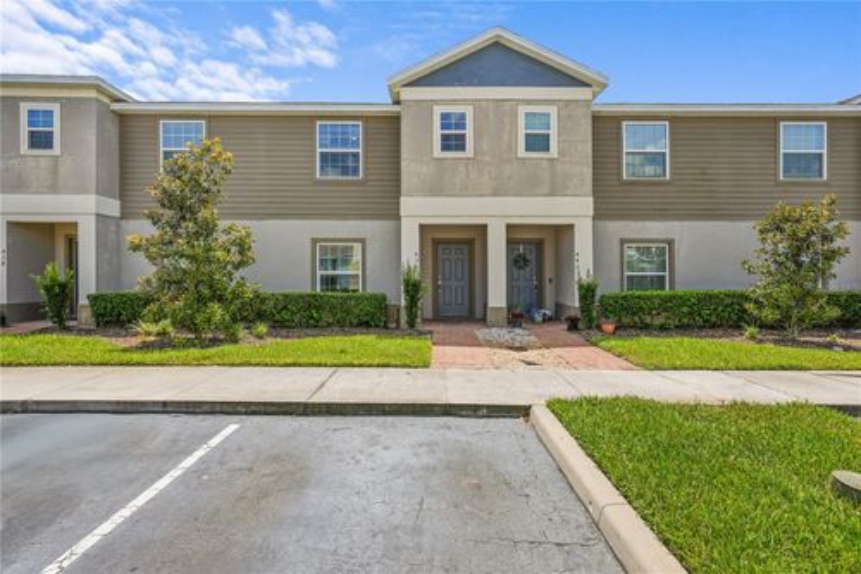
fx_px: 383
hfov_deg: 96.8
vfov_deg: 73.7
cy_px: 287
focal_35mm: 16
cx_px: 430
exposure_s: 1/50
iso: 100
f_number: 8
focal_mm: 16
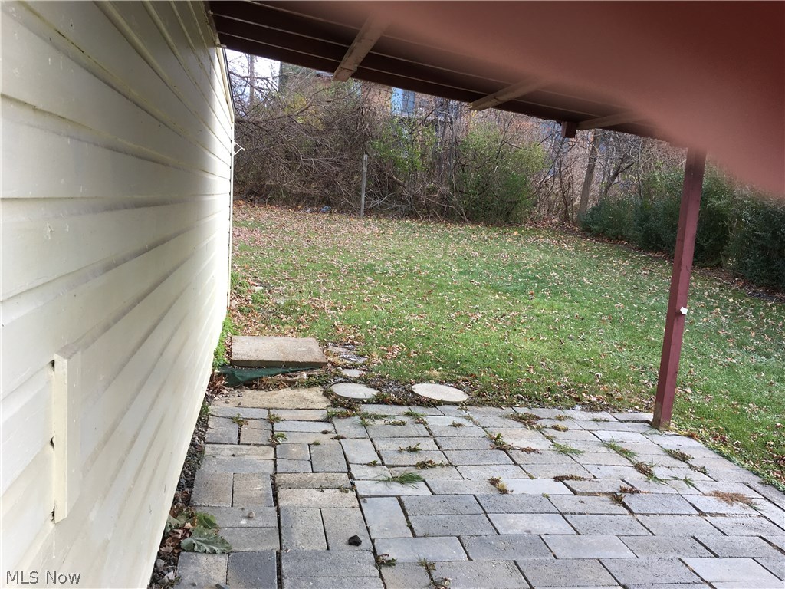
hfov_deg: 61.7
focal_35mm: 29
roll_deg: -4.2
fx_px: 658
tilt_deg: -7.3
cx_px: 392
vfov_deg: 48.2
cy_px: 294
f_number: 2.2
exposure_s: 1/260
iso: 25
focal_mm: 4.15
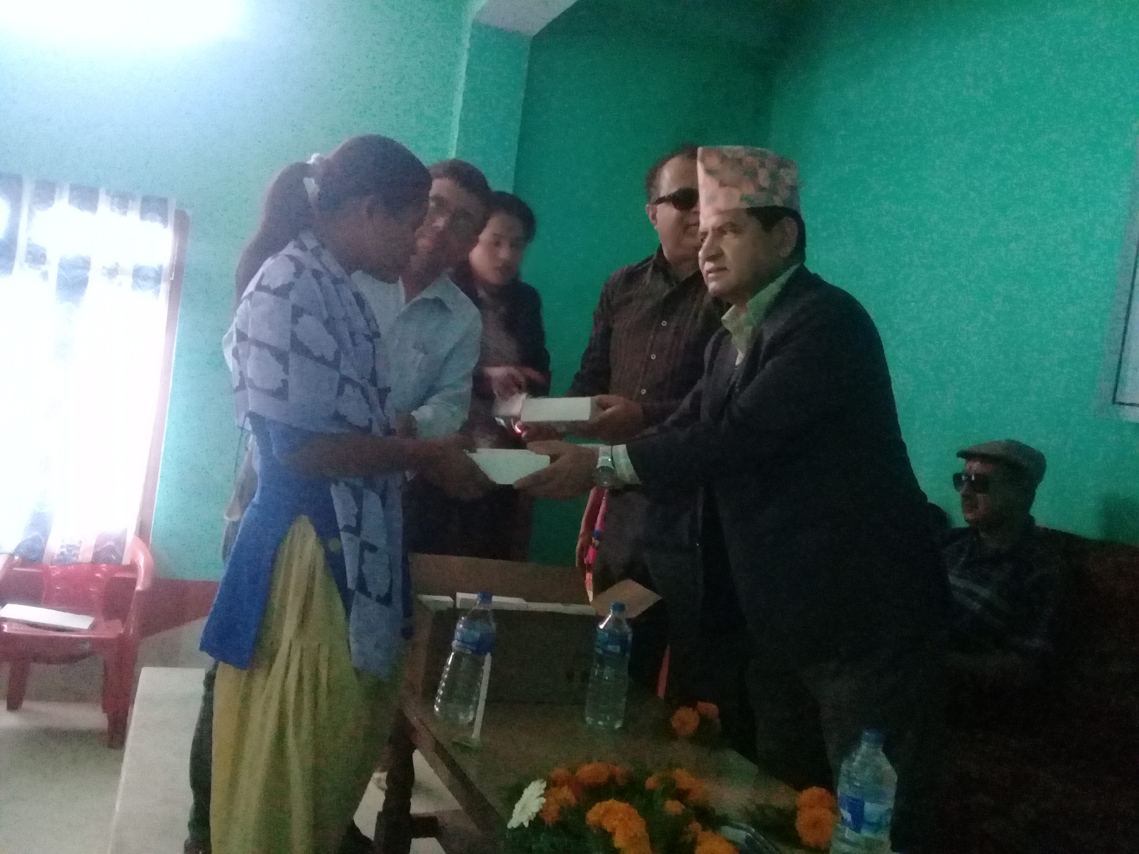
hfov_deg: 58.4
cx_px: 570
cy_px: 427
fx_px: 1020
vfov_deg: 45.4
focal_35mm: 31
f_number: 2.2
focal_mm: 3.3
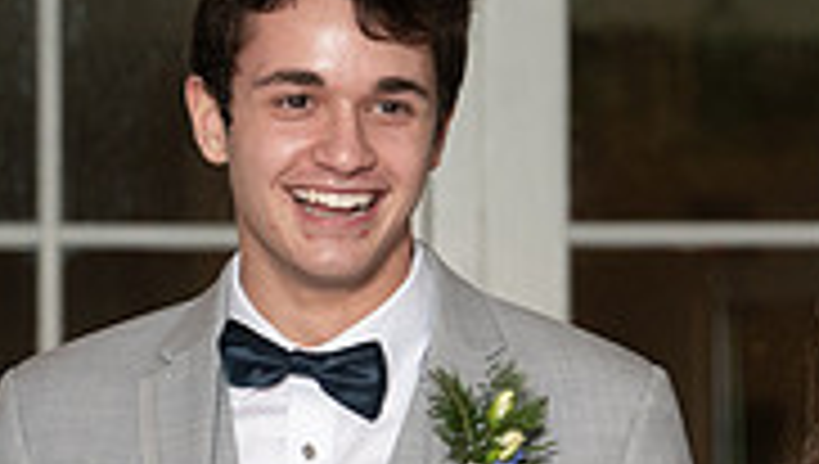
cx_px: 849
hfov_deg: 3.9
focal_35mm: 548
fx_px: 11918
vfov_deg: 2.2
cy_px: 574
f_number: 5.6
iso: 2000
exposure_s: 1/200
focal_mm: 152
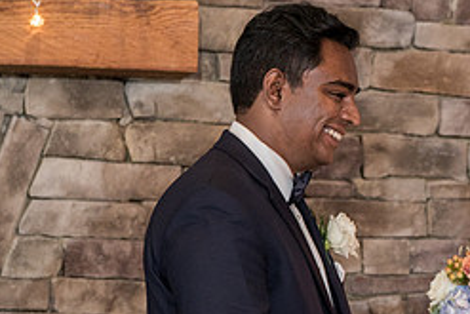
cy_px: 222
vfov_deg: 4.6
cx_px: 478
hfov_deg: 6.8
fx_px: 3945
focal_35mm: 302
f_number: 4
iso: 2000
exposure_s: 1/100
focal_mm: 109
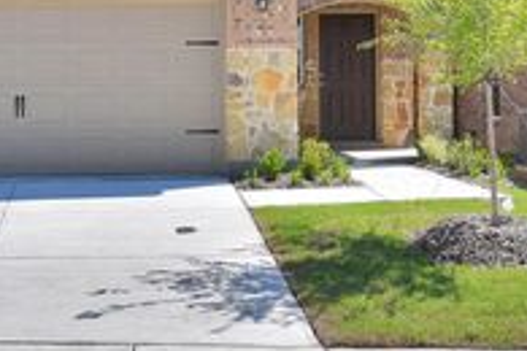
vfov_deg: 17.6
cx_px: 151
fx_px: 1127
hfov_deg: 26.1
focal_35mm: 77
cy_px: 80
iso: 110
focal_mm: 20
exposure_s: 1/500
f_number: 8
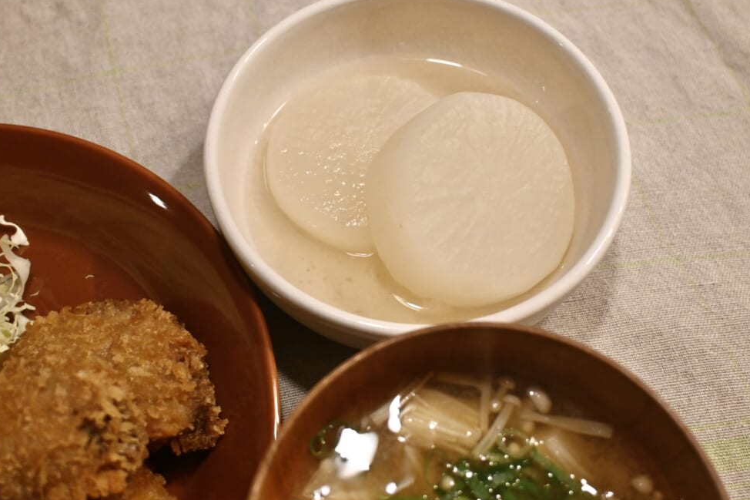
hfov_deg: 50.1
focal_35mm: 39
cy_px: 247
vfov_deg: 34.6
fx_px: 802
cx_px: 375
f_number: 4.2
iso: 1600
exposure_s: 1/125
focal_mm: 25
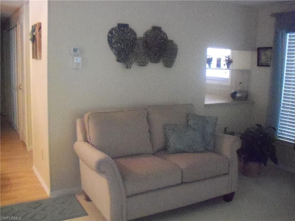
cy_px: 110
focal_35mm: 38
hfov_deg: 49.0
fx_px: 324
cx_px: 148
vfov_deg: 37.7
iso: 1600
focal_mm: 6.3
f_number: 3.5
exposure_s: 1/50
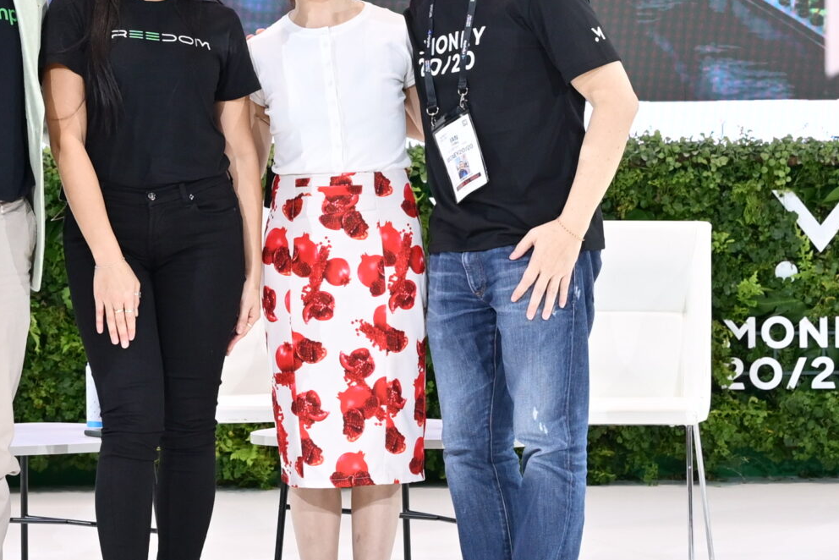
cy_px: 2
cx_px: 294
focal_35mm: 129
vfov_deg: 10.5
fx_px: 3007
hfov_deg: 15.9
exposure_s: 1/200
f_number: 4
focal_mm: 33.5
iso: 640
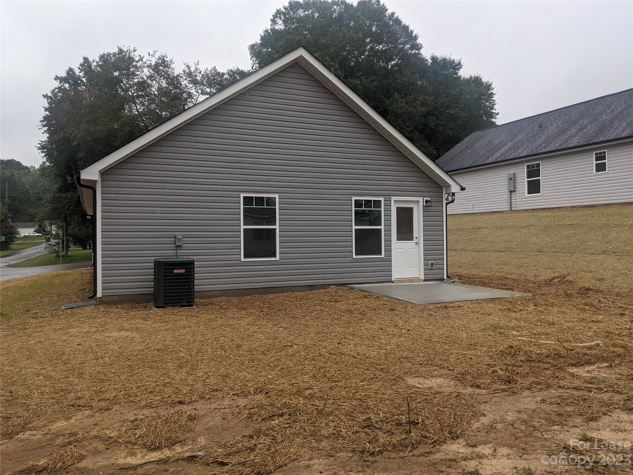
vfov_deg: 51.4
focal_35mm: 27
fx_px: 494
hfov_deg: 65.3
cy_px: 238
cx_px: 316
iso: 67
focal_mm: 4.38
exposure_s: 1/671
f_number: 1.73
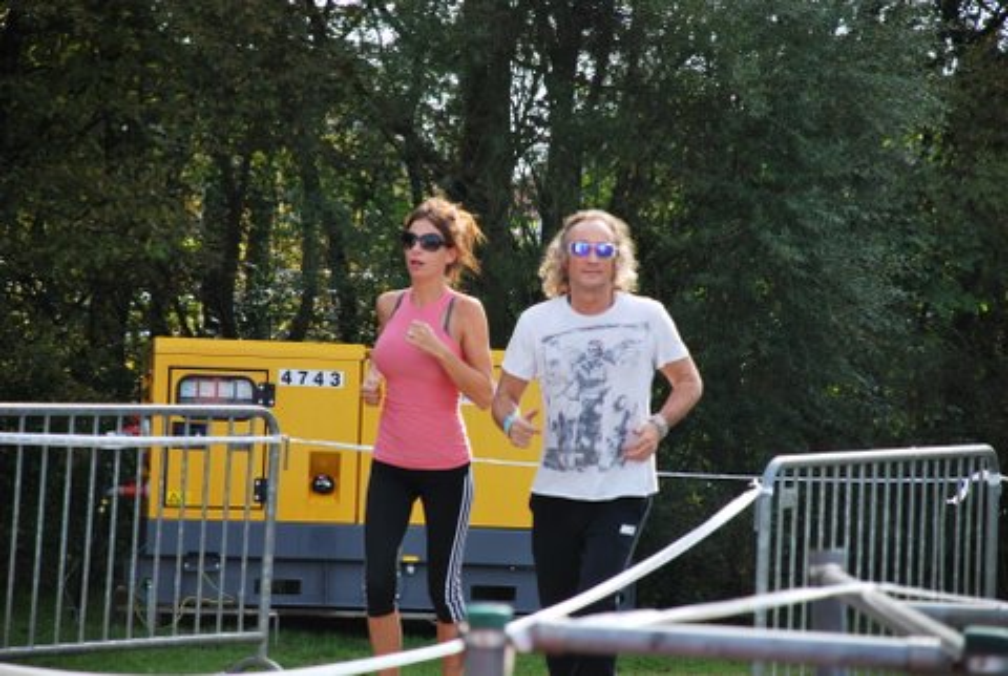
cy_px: 338
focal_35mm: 202
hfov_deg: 10.1
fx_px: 5680
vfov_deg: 6.8
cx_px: 504
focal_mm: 135
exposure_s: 1/250
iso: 200
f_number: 5.6
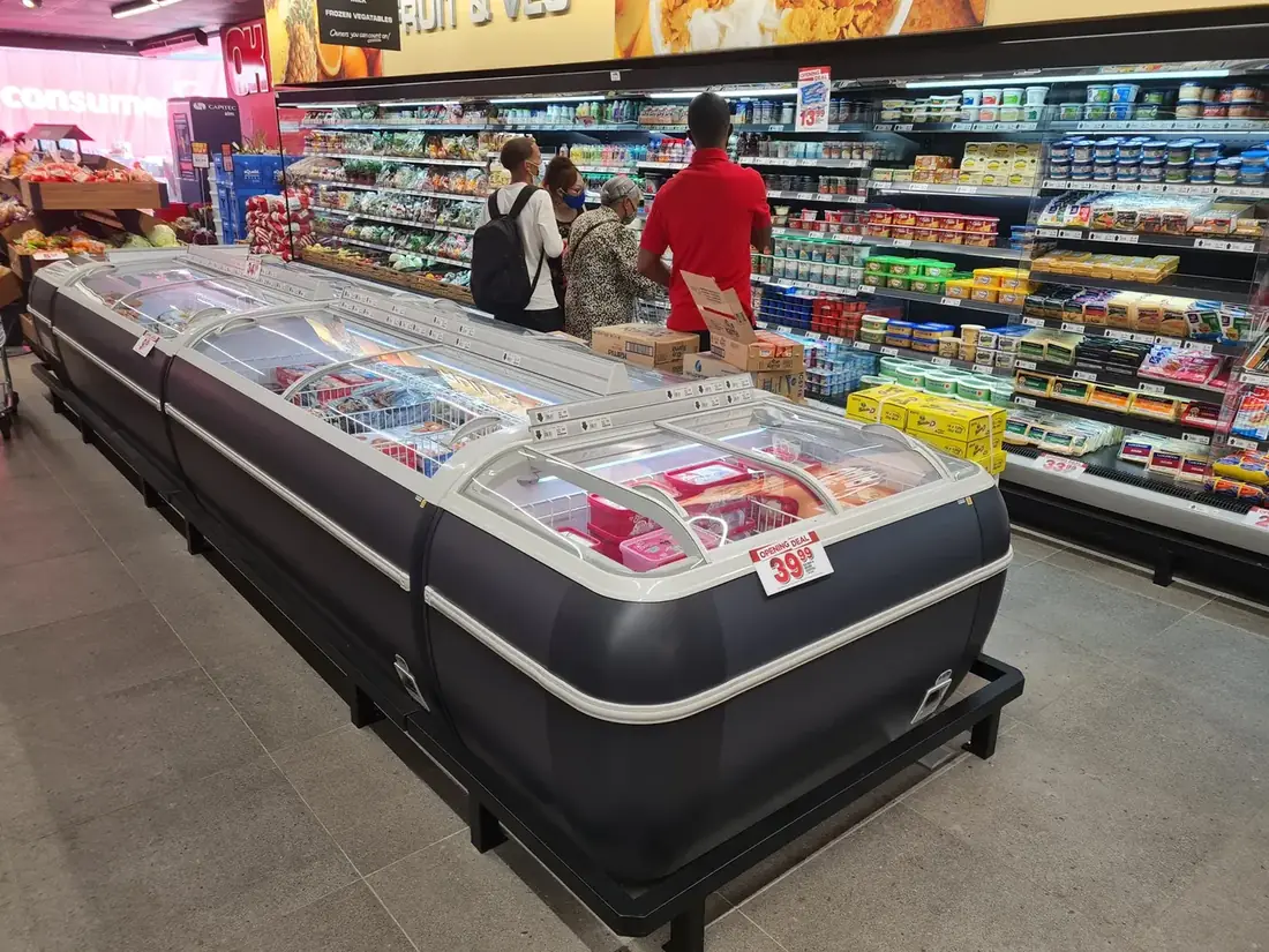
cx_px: 634
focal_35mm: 26
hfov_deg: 67.3
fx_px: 953
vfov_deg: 53.1
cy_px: 476
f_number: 1.8
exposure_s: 1/146
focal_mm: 5.4
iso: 50
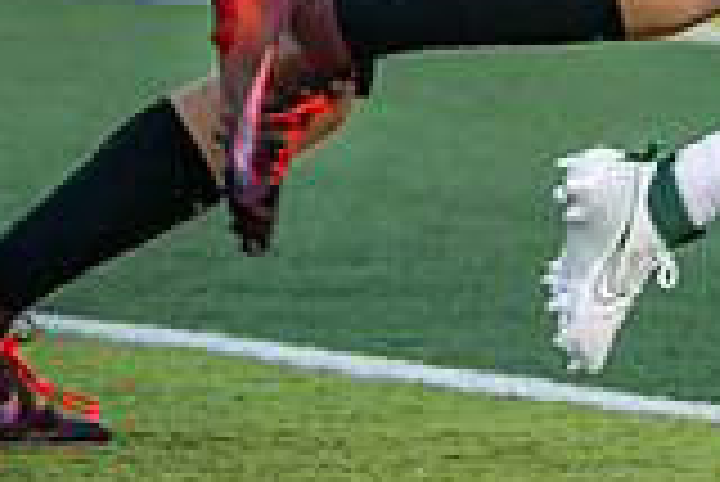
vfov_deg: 1.3
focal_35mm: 1089
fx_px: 21799
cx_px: 1588
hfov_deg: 1.9
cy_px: -83
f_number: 2.8
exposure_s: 1/1000
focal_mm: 200
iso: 400
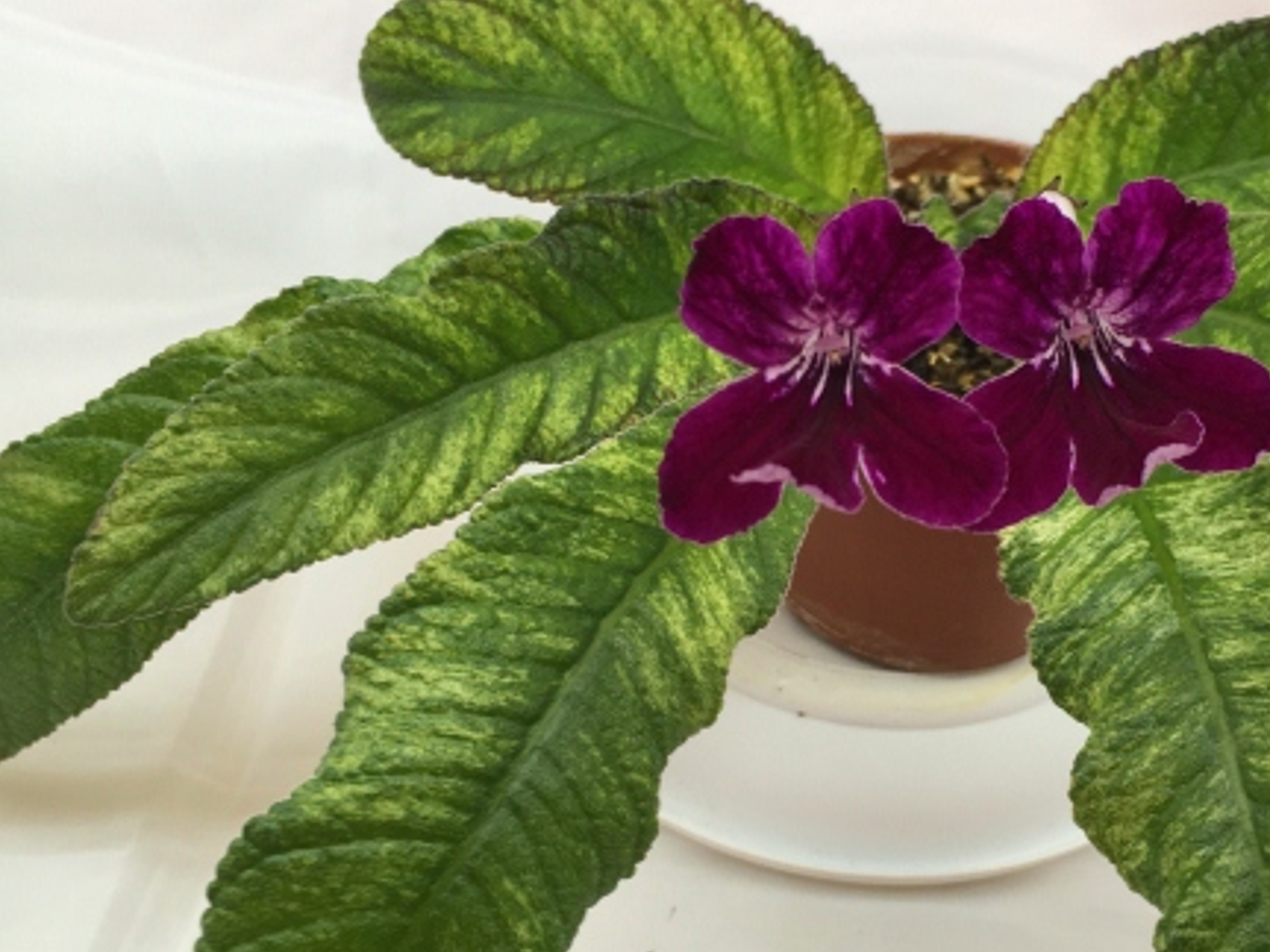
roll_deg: -2.3
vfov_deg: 30.9
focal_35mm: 47
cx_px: 853
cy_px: 519
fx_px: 1724
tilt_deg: -44.0
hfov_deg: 39.9
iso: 32
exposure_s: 1/100
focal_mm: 4.15
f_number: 2.2
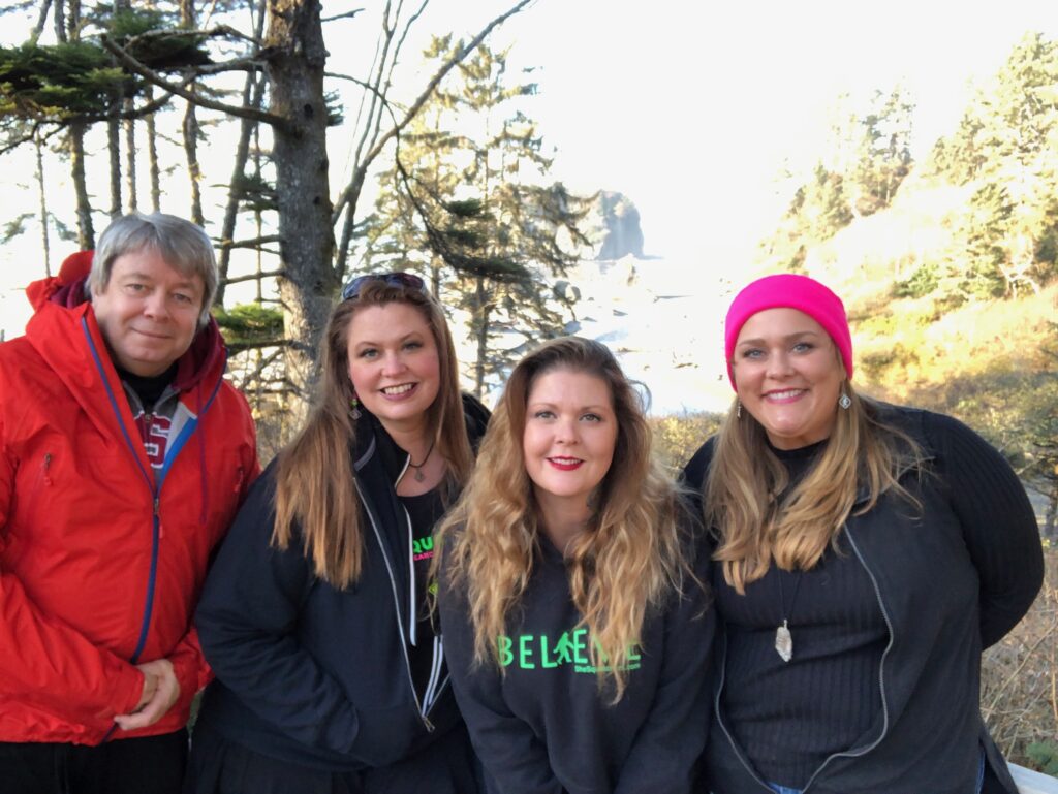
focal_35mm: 32
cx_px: 529
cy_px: 397
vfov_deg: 44.2
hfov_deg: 56.8
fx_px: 979
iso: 50
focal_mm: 2.87
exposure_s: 1/120
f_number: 2.2
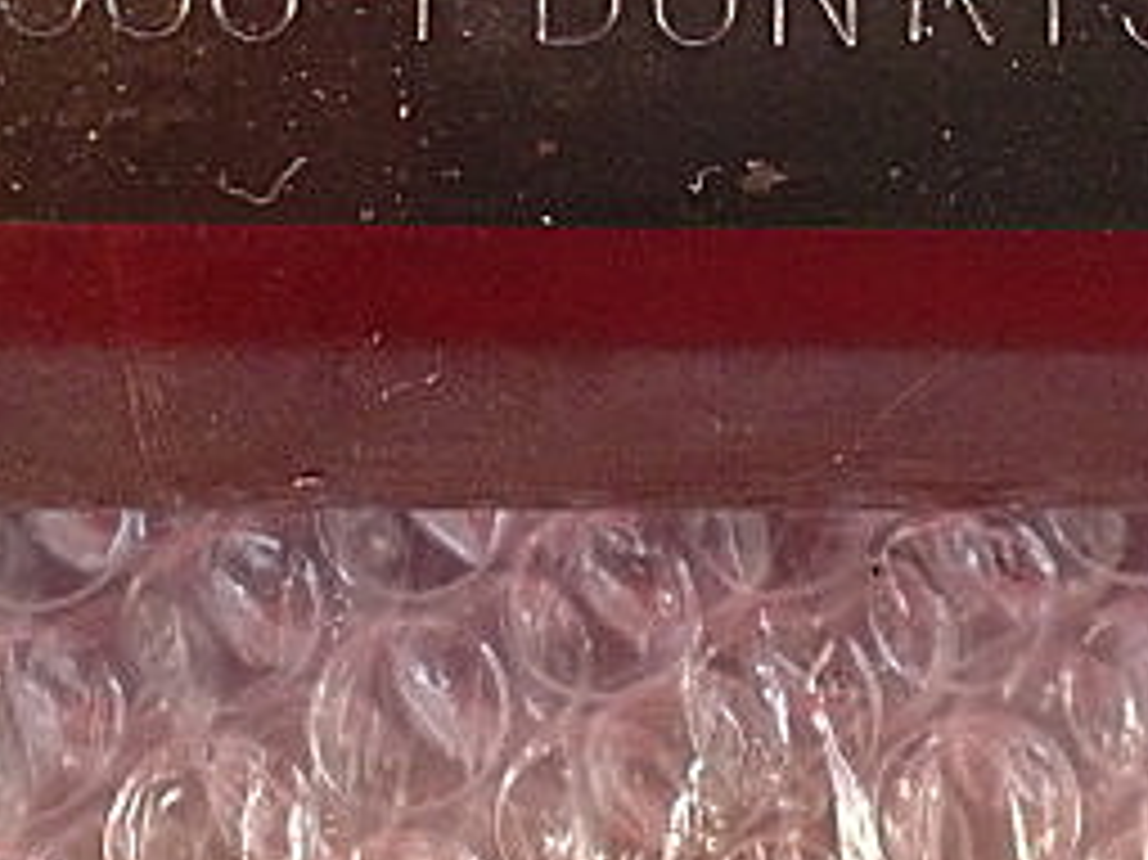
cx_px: 932
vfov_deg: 16.7
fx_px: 2917
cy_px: 230
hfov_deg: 22.0
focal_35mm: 88
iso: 250
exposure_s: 1/60
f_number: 3.1
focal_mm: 6.3
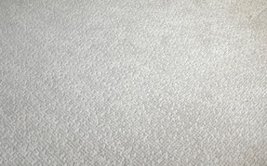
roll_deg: -1.5
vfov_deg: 20.2
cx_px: 196
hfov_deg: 37.4
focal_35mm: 53
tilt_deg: -14.2
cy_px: -96
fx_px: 385
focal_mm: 2.22
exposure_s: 1/99
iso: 200
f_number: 2.2
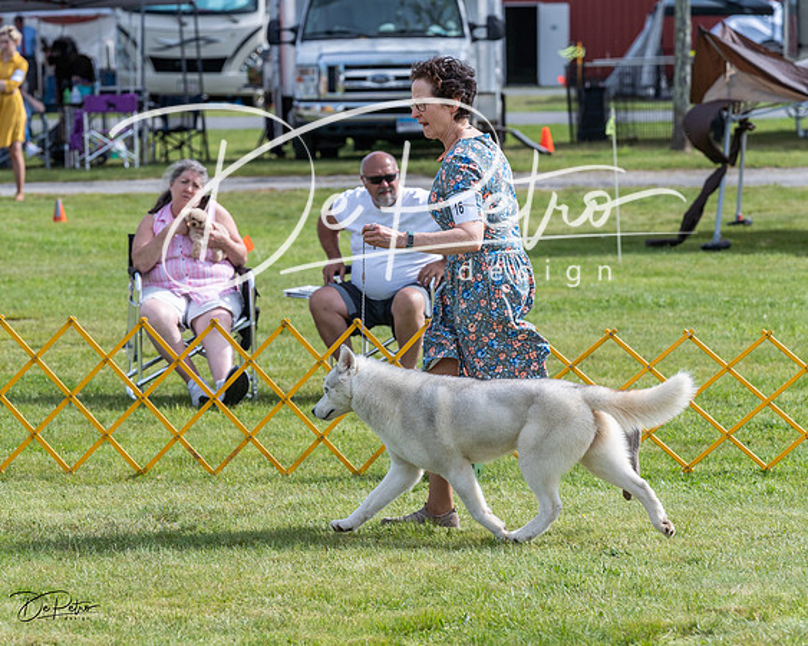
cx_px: 341
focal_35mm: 175
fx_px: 4195
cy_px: 281
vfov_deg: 8.8
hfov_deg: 11.0
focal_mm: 138
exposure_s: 1/1250
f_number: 5.6
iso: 250
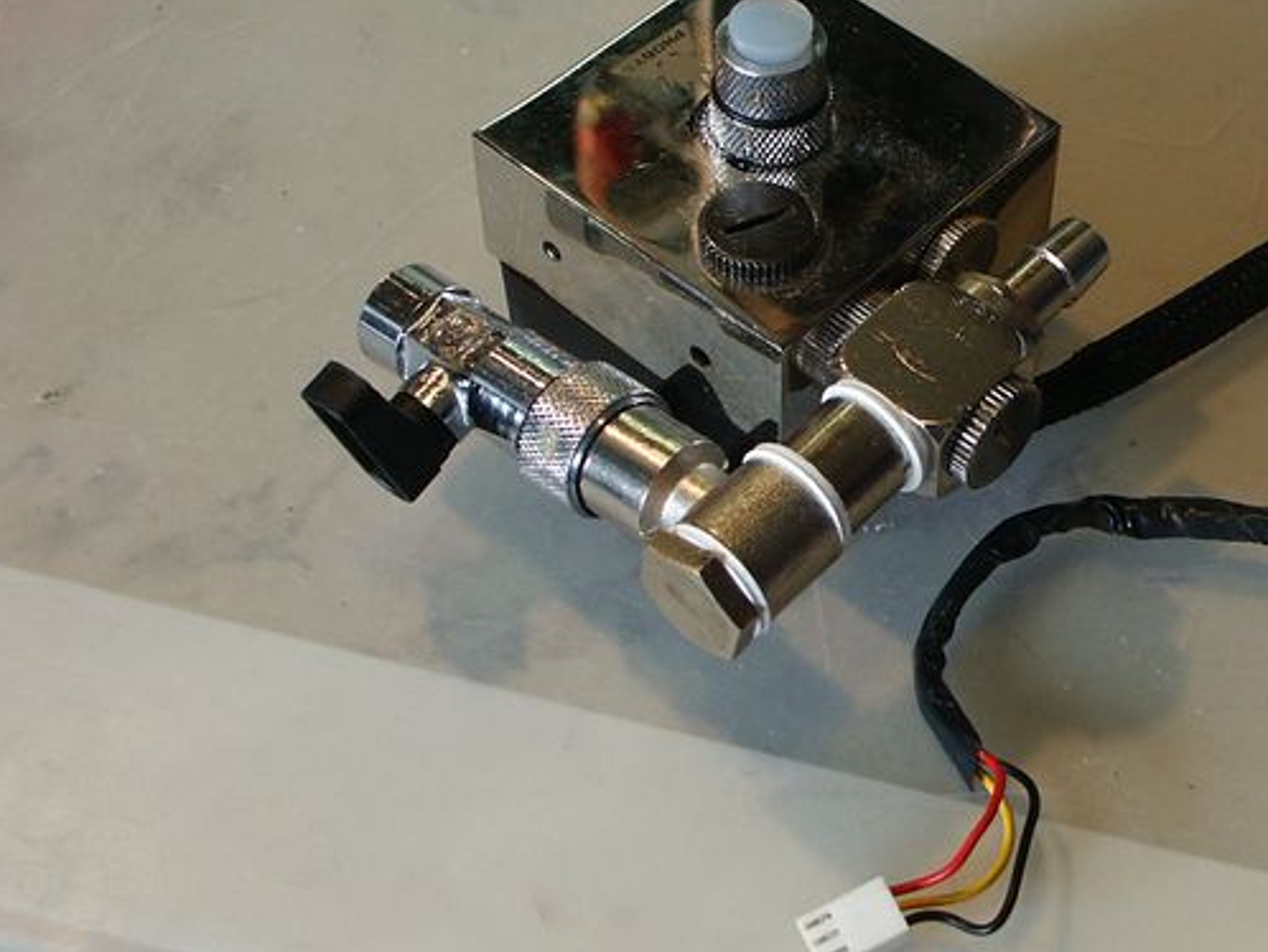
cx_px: 1072
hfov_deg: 28.9
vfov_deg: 22.5
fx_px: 2382
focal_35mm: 65
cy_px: 347
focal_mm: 9.38
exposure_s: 1/60
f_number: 2.8
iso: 100
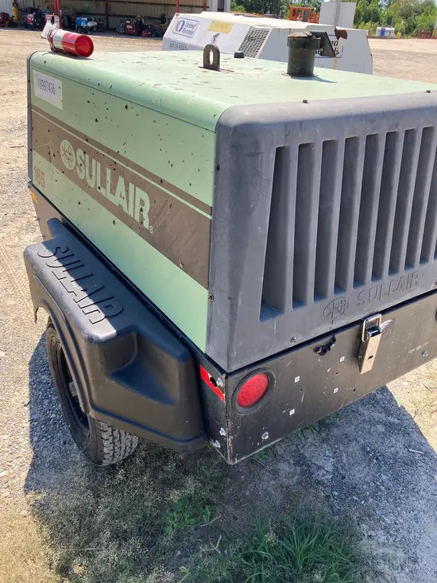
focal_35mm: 28
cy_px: 292
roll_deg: -3.7
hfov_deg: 49.8
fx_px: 471
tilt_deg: -27.8
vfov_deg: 63.4
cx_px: 218
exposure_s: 1/565
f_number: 1.8
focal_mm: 3.99
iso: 32
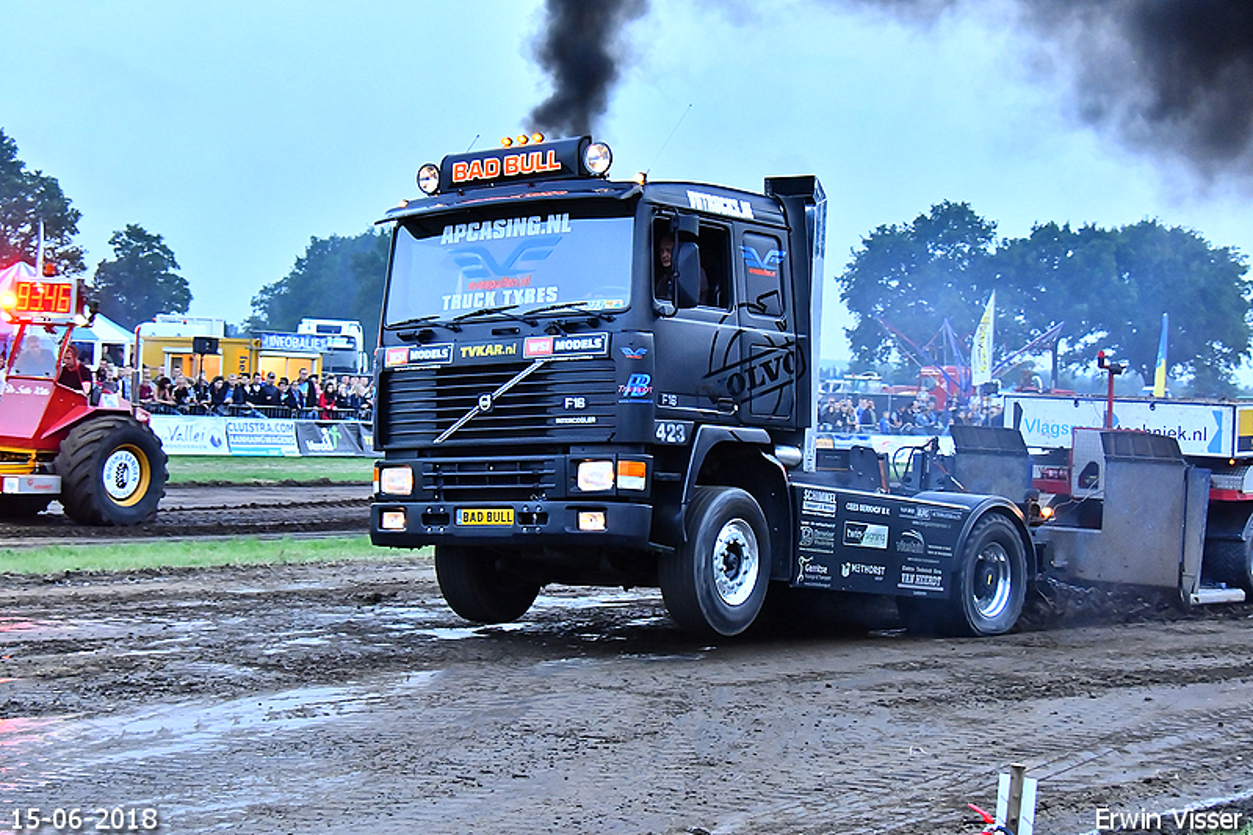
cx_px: 626
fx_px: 2505
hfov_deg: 28.1
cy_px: 418
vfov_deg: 18.9
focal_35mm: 72
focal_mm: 48
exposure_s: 1/125
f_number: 5.3
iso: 2500
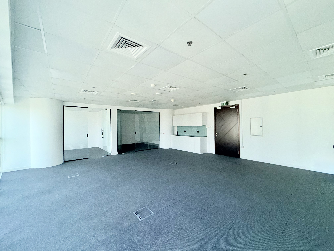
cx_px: 167
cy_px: 126
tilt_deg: -0.5
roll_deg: +1.1
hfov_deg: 102.1
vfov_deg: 85.7
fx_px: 135
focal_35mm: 14
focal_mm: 2.22
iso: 125
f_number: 2.2
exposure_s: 1/107
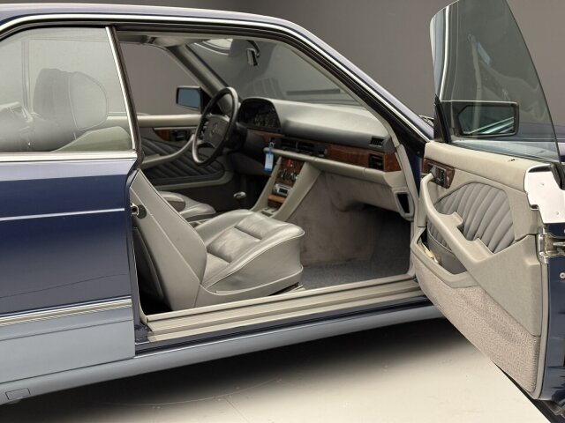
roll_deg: +0.5
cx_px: 282
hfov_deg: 39.7
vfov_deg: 30.3
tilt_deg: -10.9
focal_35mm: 48
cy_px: 212
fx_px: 783
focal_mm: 6.76
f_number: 1.78
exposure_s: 1/60
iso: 250
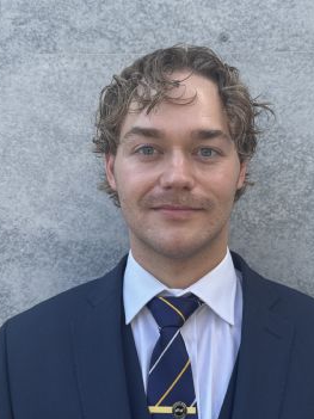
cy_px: 196
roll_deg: -0.5
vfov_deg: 45.8
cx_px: 174
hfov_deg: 35.1
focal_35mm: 41
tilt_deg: +1.9
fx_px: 496
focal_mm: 6.76
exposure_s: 1/1250
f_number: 1.78
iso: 80
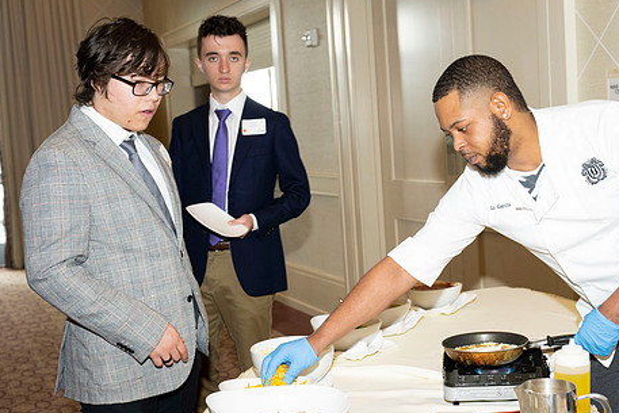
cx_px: 387
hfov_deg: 37.9
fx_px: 894
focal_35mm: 52
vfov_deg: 26.0
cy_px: 224
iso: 1000
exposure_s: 1/80
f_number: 5.6
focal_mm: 41
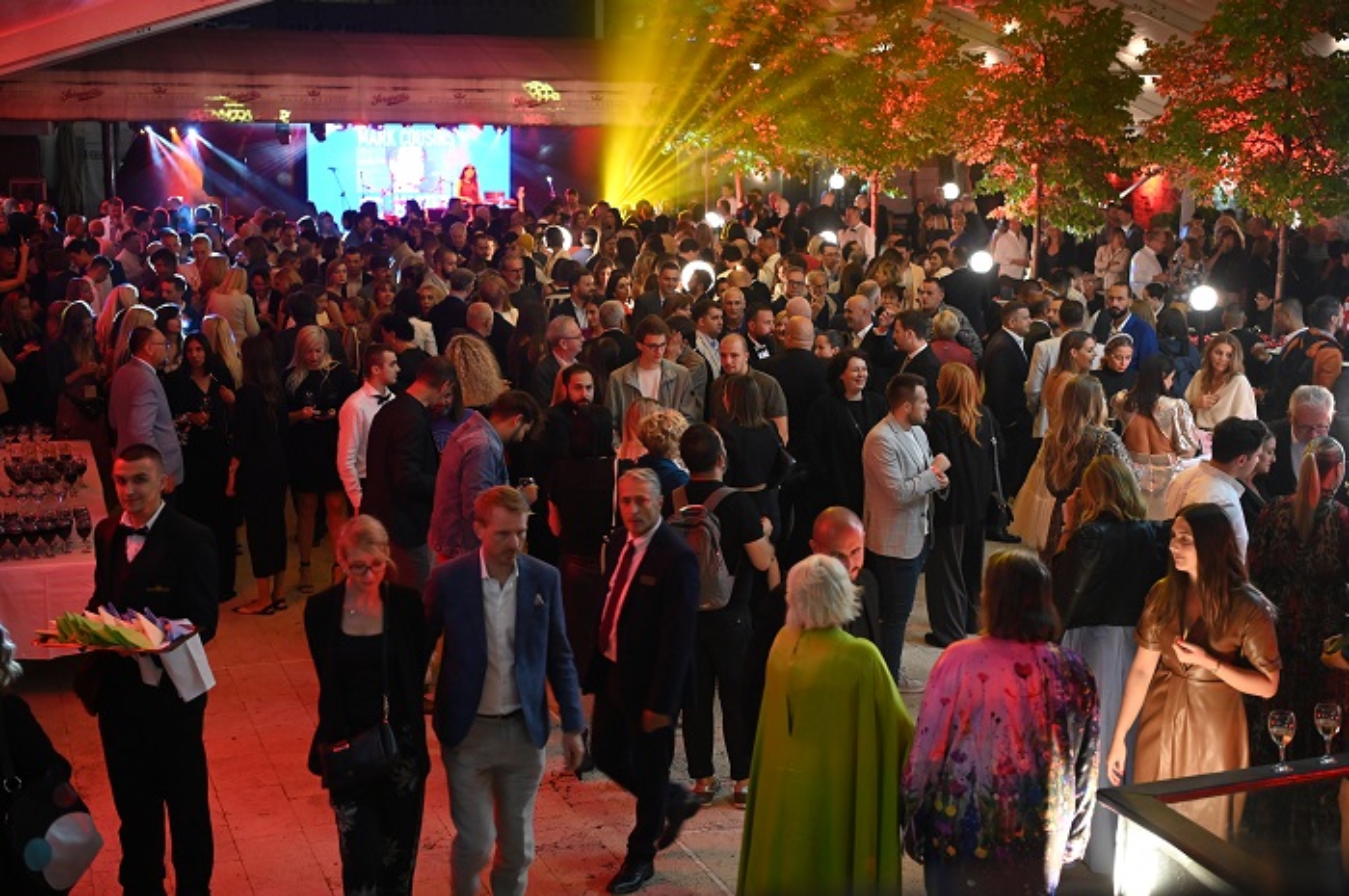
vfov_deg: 29.2
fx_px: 1722
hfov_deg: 42.8
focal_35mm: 46
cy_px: 448
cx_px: 674
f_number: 2.8
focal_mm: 46
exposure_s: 1/50
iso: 3200
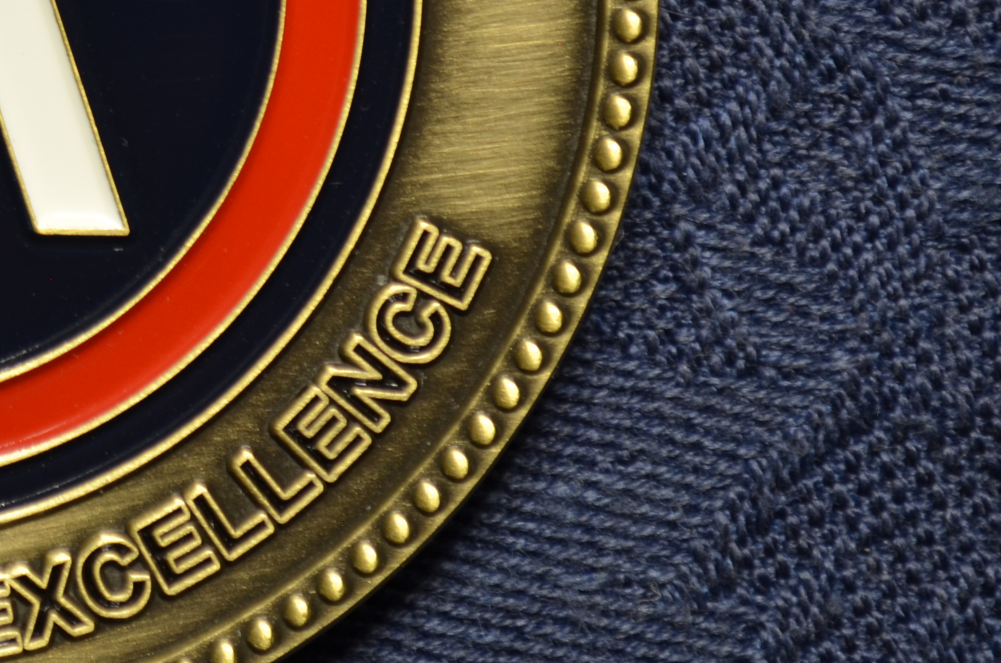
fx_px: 5666
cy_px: -32
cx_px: -124
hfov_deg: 10.0
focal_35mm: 204
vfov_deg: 6.7
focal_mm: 55
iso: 160
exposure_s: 1/5
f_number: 8
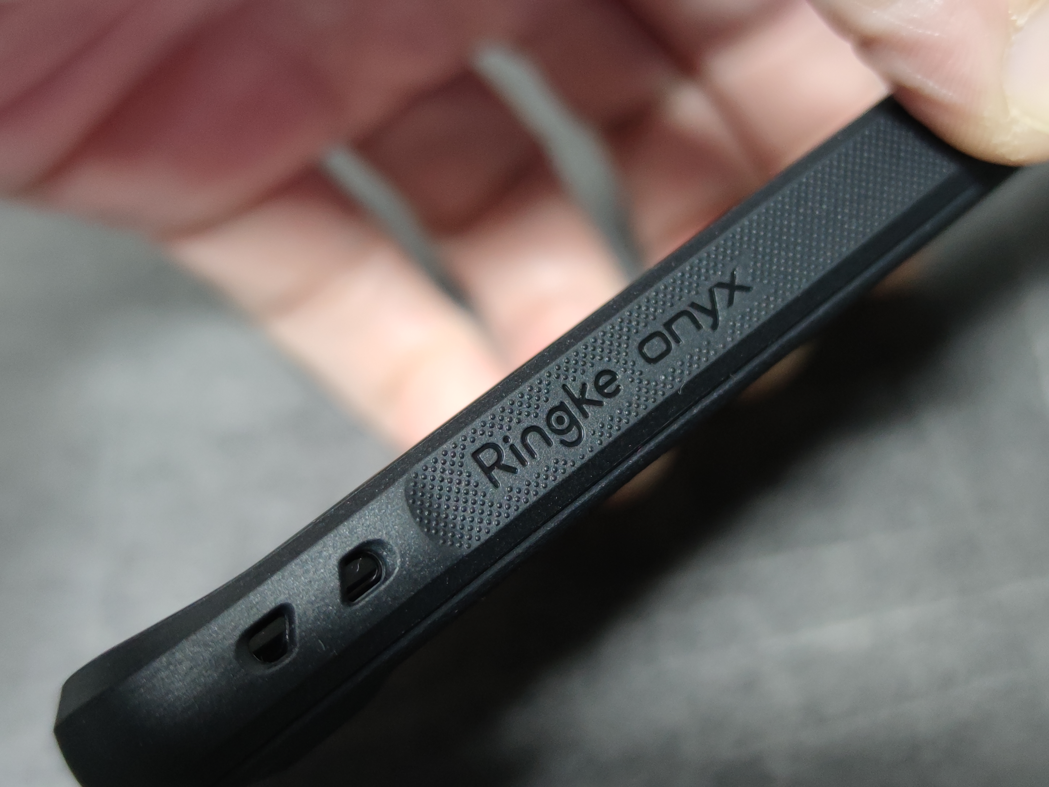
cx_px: 524
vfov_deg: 30.3
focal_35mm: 48
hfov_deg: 39.7
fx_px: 1455
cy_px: 394
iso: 415
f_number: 1.69
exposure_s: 1/50
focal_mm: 6.72
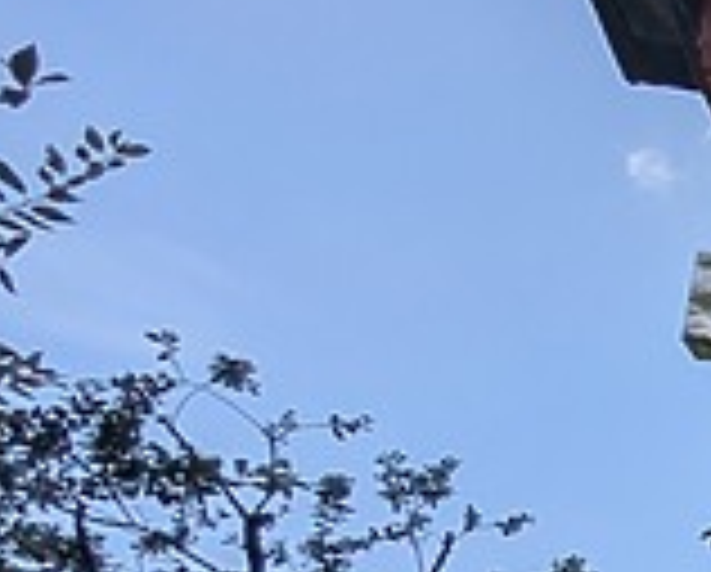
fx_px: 1623
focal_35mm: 77
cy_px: 817
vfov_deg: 18.1
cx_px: 1642
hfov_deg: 15.5
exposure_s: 1/2347
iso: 49
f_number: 2.2
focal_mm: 2.35
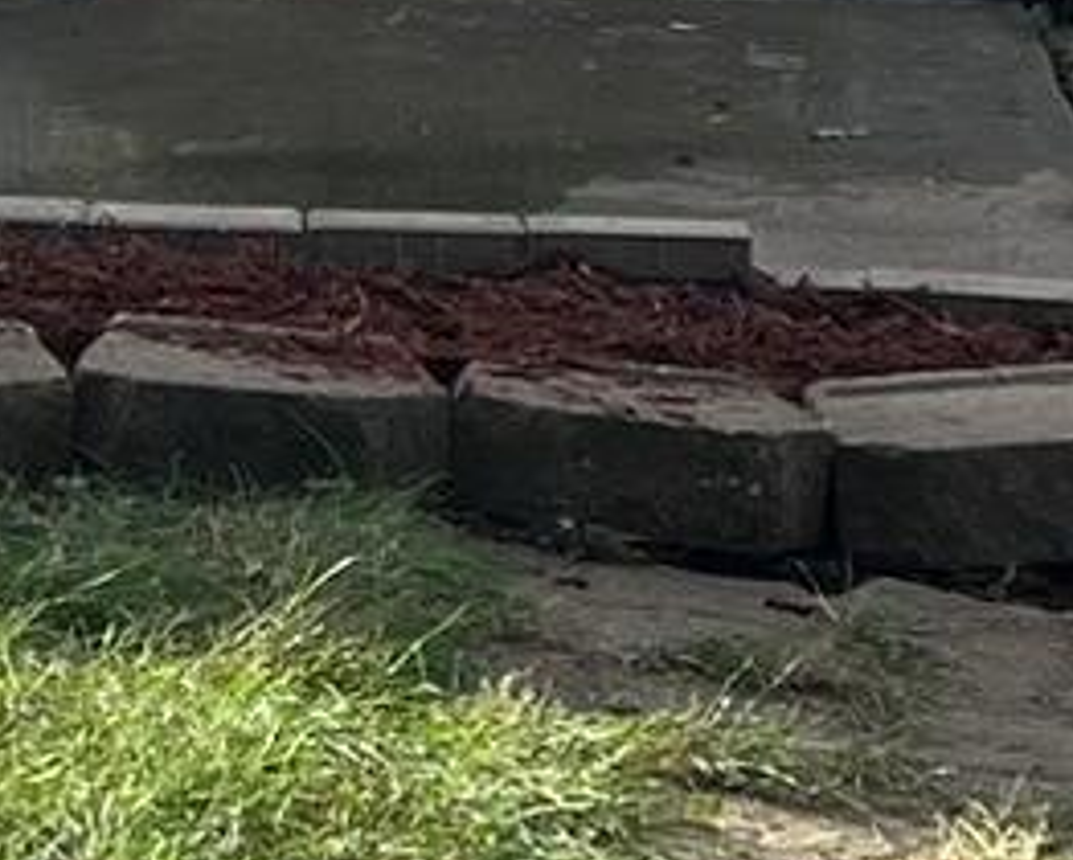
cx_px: -1278
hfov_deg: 9.0
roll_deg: +1.9
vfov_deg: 7.4
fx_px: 6293
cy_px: -979
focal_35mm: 198
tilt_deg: -0.2
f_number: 1.6
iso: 50
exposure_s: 1/1458
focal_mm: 5.1
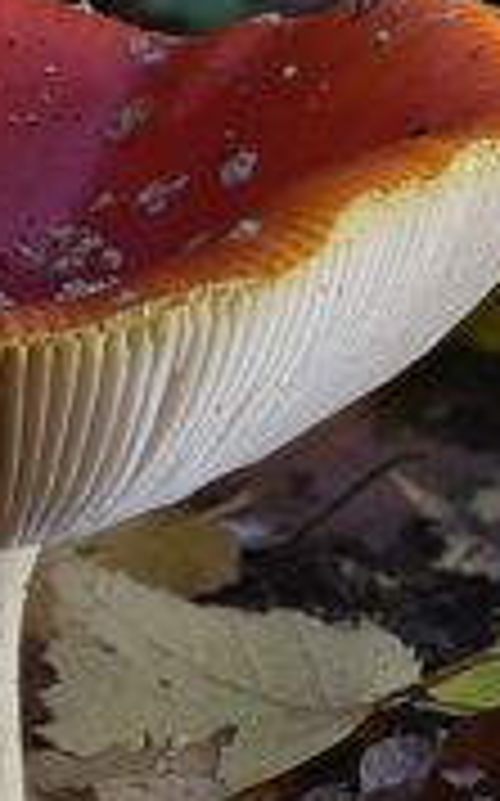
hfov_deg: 2.9
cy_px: 675
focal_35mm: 457
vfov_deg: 4.6
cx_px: -99
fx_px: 9980
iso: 200
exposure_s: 1/20
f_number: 5.6
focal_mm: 60
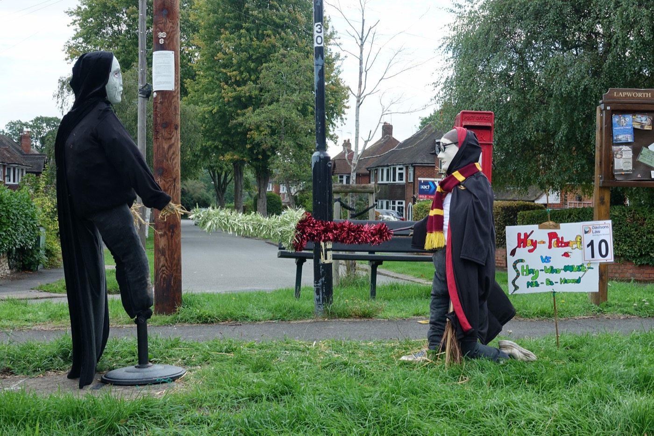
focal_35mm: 46
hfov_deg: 42.7
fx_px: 836
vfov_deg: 29.2
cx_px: 327
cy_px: 218
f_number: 5
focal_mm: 16.92
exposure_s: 1/125
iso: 100
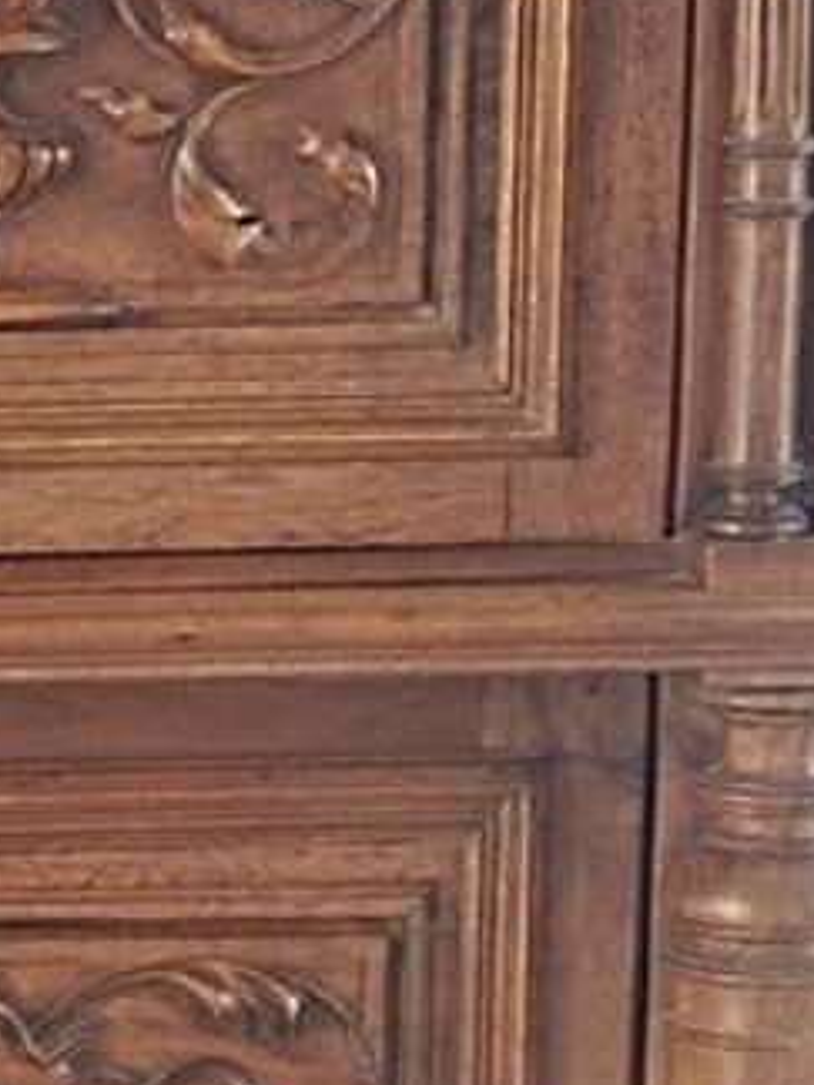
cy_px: 953
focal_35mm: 251
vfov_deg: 7.9
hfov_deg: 5.8
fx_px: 7870
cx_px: -817
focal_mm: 4.75
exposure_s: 1/33.3
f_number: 1.8
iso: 549
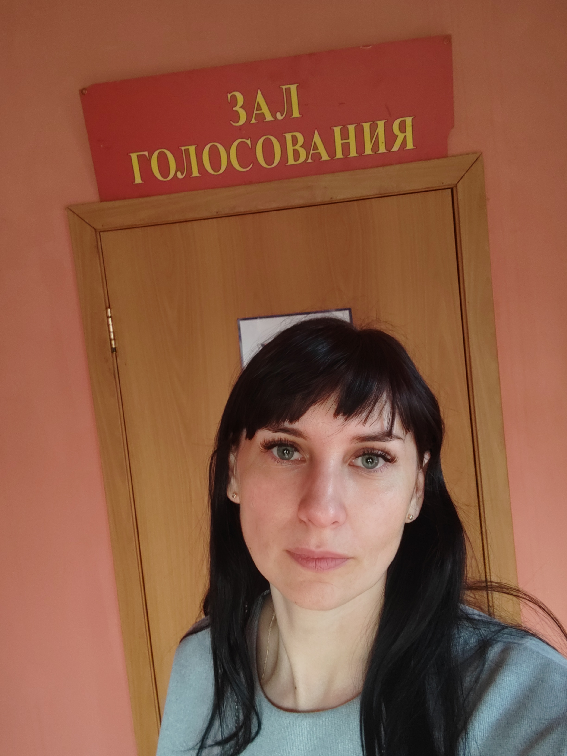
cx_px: 284
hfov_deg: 68.7
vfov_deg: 84.7
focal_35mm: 19
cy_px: 378
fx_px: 415
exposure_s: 1/25
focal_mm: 2.87
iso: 1441
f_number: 2.2
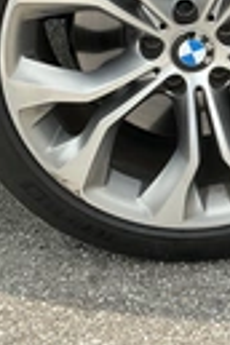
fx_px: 862
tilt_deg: -19.7
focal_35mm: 90
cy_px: 24
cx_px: 209
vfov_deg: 22.0
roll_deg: +1.5
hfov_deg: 15.0
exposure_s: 1/842
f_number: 1.8
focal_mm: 3
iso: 25
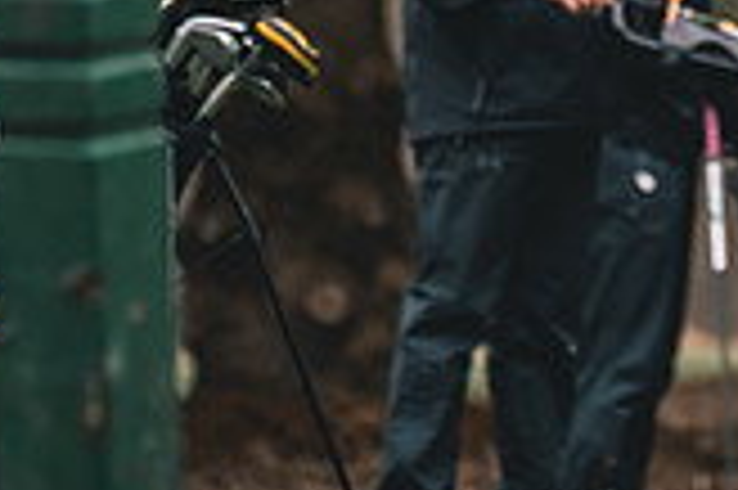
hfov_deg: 5.6
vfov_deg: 3.7
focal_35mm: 364
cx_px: 1022
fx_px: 7454
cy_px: -294
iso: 640
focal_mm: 99
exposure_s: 1/4000
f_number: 2.8
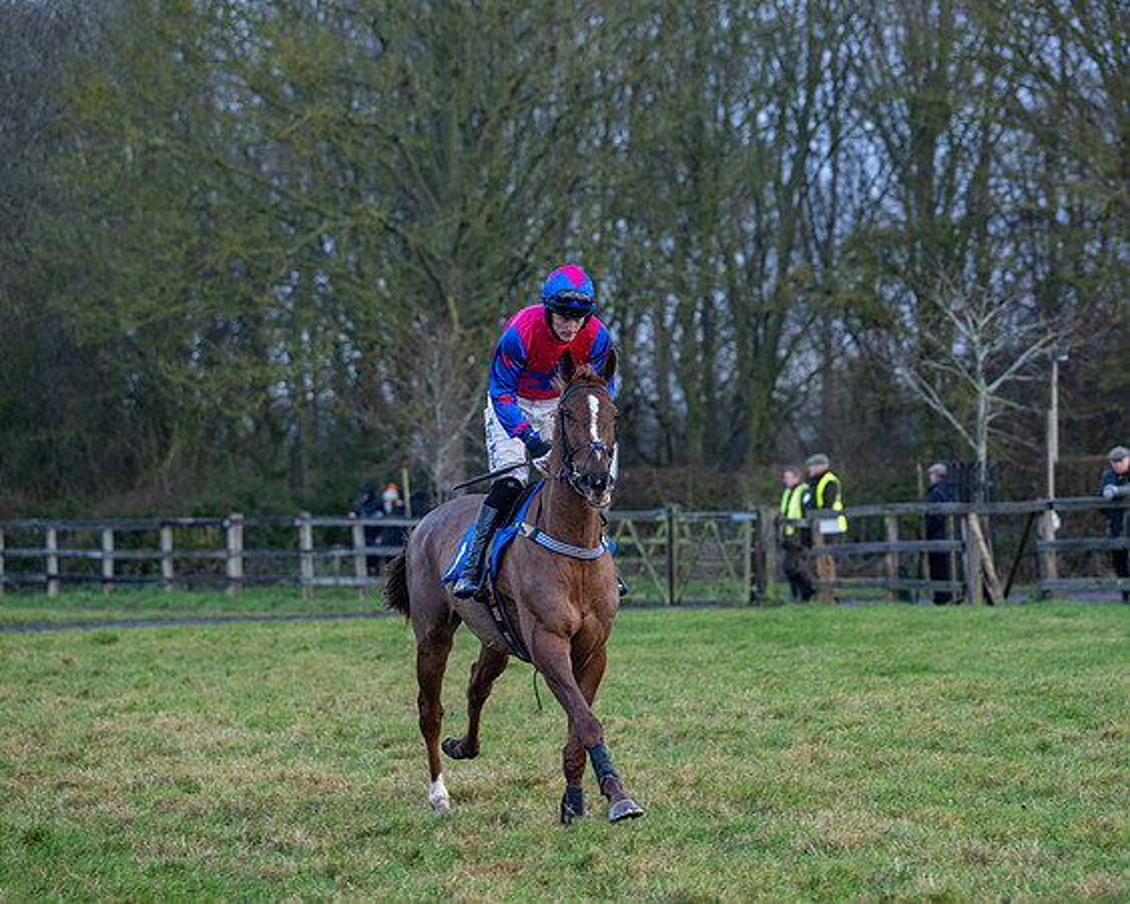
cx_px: 585
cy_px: 452
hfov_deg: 12.7
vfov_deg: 10.2
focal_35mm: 152
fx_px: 5083
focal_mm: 135
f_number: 4
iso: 800
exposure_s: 1/500
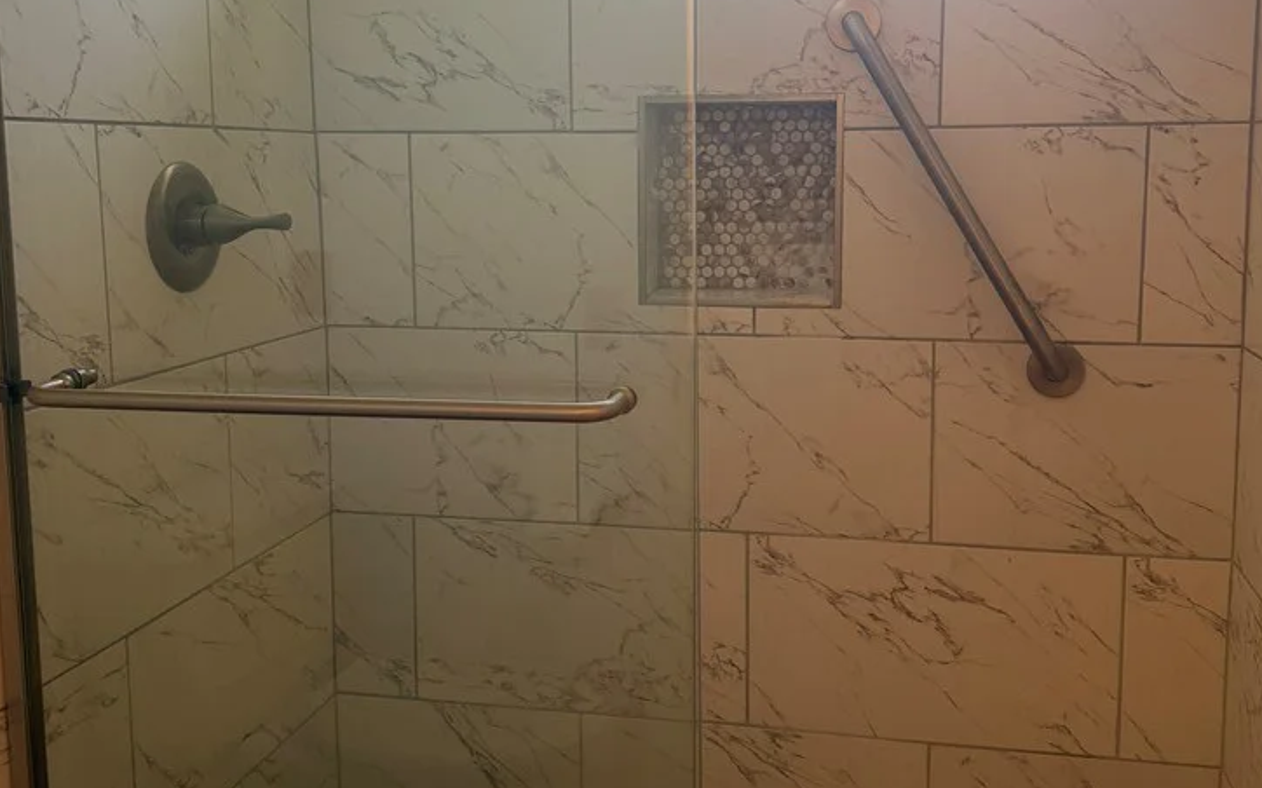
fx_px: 1238
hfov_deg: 54.0
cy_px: 319
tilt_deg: -6.8
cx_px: 655
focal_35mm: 36
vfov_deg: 35.2
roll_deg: +0.0
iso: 200
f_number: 1.78
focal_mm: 6.76
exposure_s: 1/155
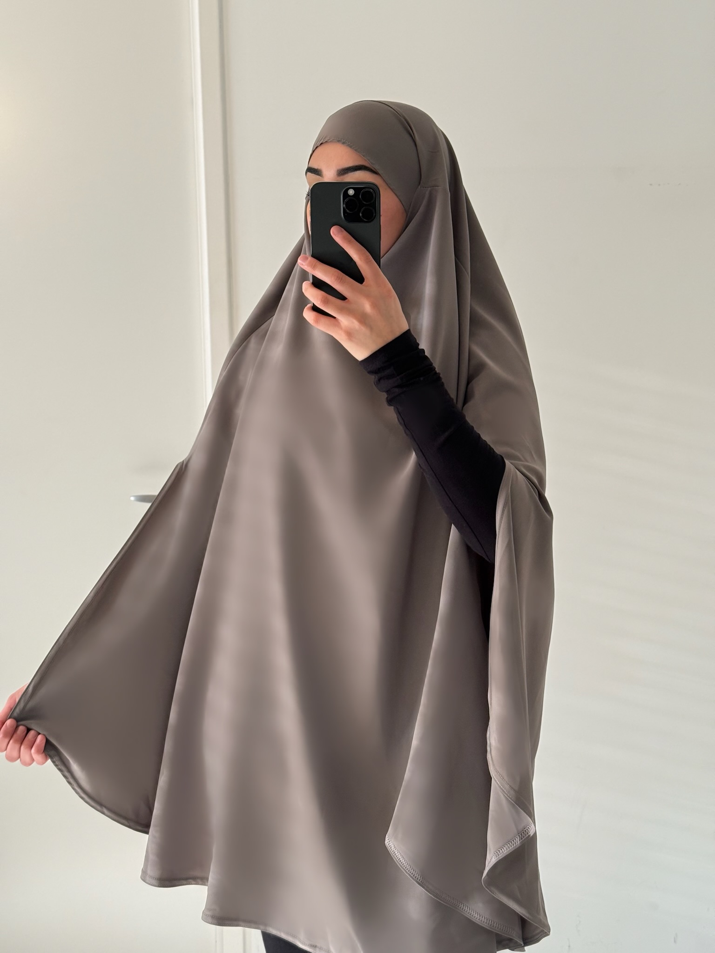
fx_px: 1322
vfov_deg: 39.7
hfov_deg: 30.3
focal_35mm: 48
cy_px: 476
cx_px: 358
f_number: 1.78
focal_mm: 6.76
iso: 125
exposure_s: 1/85
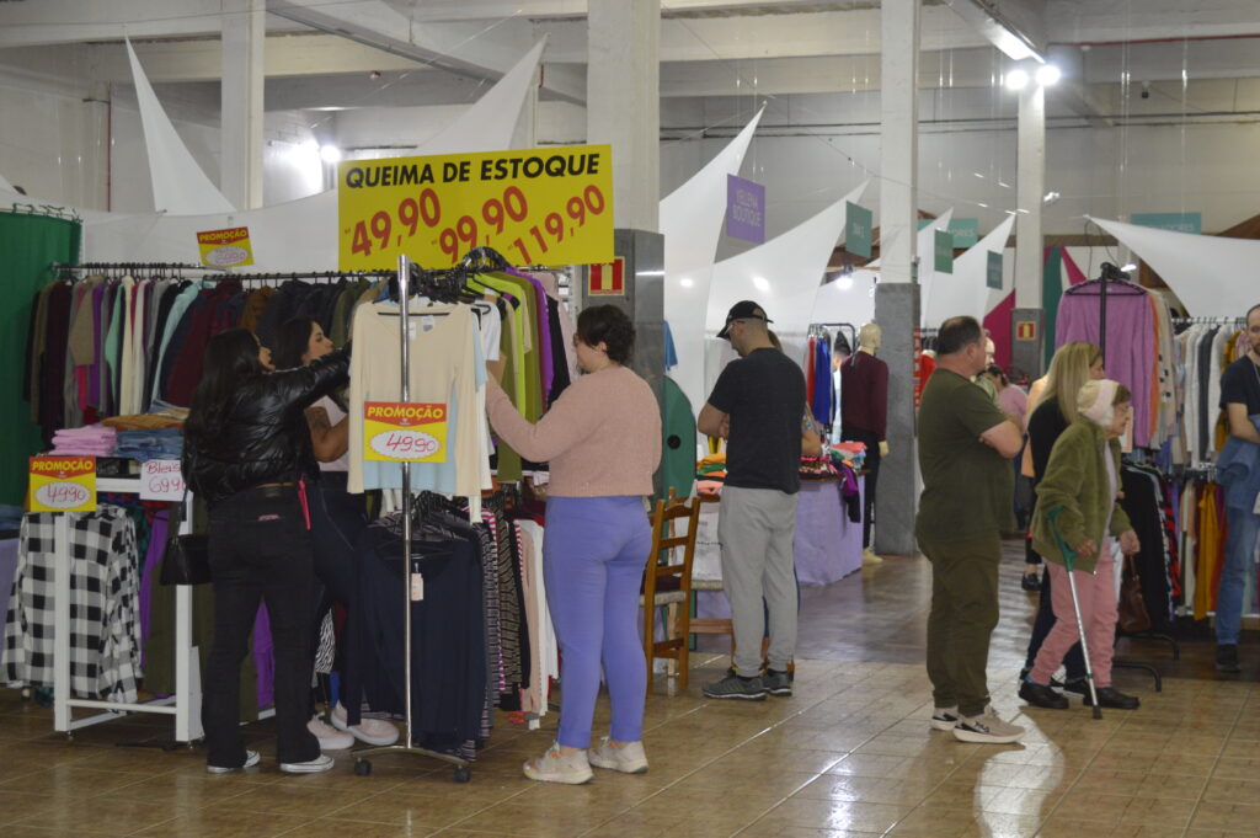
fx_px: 1993
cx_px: 630
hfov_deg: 35.1
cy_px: 419
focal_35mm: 57
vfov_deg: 23.7
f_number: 4.8
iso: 900
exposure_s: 1/60
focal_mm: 38
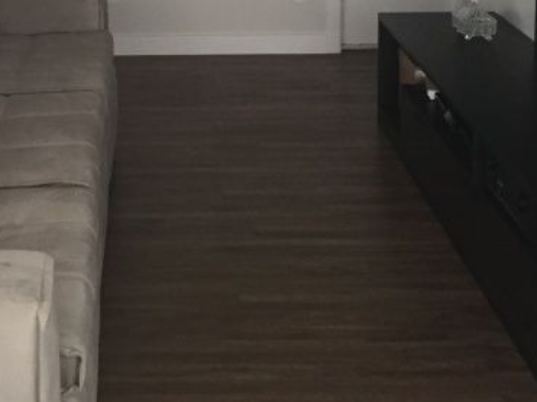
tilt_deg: -7.8
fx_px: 1241
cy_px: -117
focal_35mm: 80
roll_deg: +0.0
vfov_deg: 17.3
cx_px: 164
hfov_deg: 24.3
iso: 125
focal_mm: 4.15
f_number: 2.2
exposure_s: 1/30
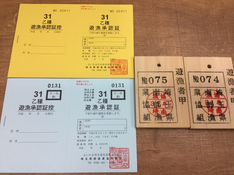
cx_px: 117
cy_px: 88
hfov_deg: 58.4
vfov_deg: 45.4
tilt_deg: -72.6
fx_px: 210
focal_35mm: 31
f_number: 2.4
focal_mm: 3.3
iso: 40
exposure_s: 1/33
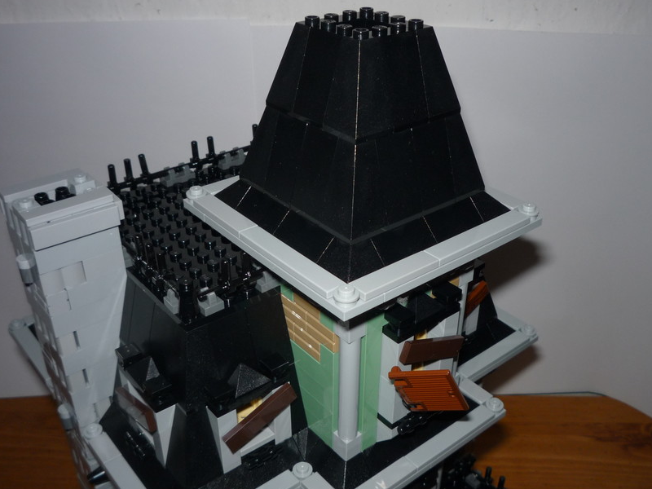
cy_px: 267
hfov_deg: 51.3
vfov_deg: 39.6
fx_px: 678
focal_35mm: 36
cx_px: 343
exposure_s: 1/30
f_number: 4
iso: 100
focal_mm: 5.2
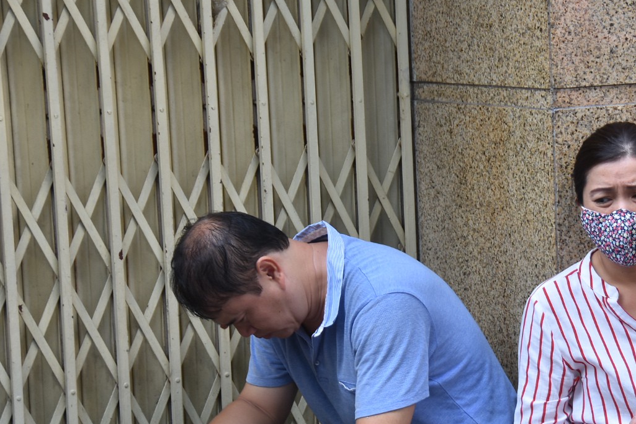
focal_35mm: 147
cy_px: 277
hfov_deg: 13.9
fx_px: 2596
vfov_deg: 9.3
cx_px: 492
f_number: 4.8
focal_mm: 62
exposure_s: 1/200
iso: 200
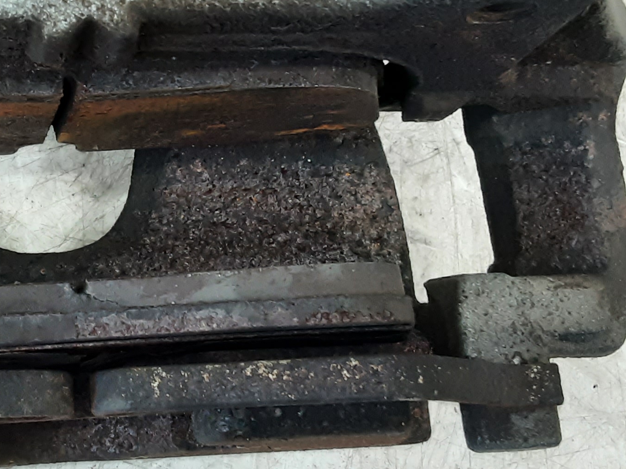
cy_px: 78
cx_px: 82
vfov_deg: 22.2
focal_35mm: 65
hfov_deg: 28.8
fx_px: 1175
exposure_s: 1/33
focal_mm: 2.91
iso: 160
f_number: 1.9
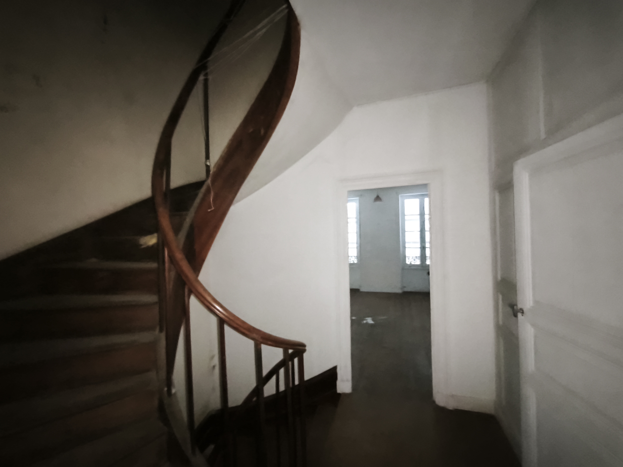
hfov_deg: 98.2
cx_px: 312
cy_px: 234
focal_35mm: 15
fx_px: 270
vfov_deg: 81.7
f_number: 2.2
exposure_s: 1/8
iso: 2500
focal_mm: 1.91
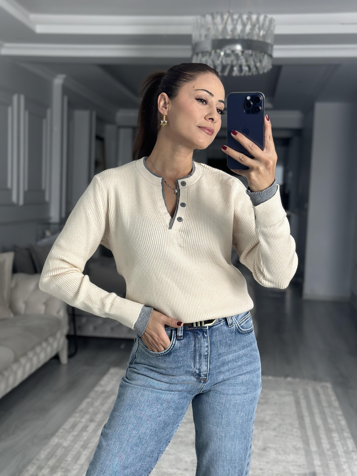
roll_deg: -0.6
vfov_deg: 39.7
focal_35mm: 48
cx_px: 178
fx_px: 660
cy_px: 238
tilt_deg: -18.1
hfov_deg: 30.3
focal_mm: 6.86
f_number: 1.78
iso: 200
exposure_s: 1/100
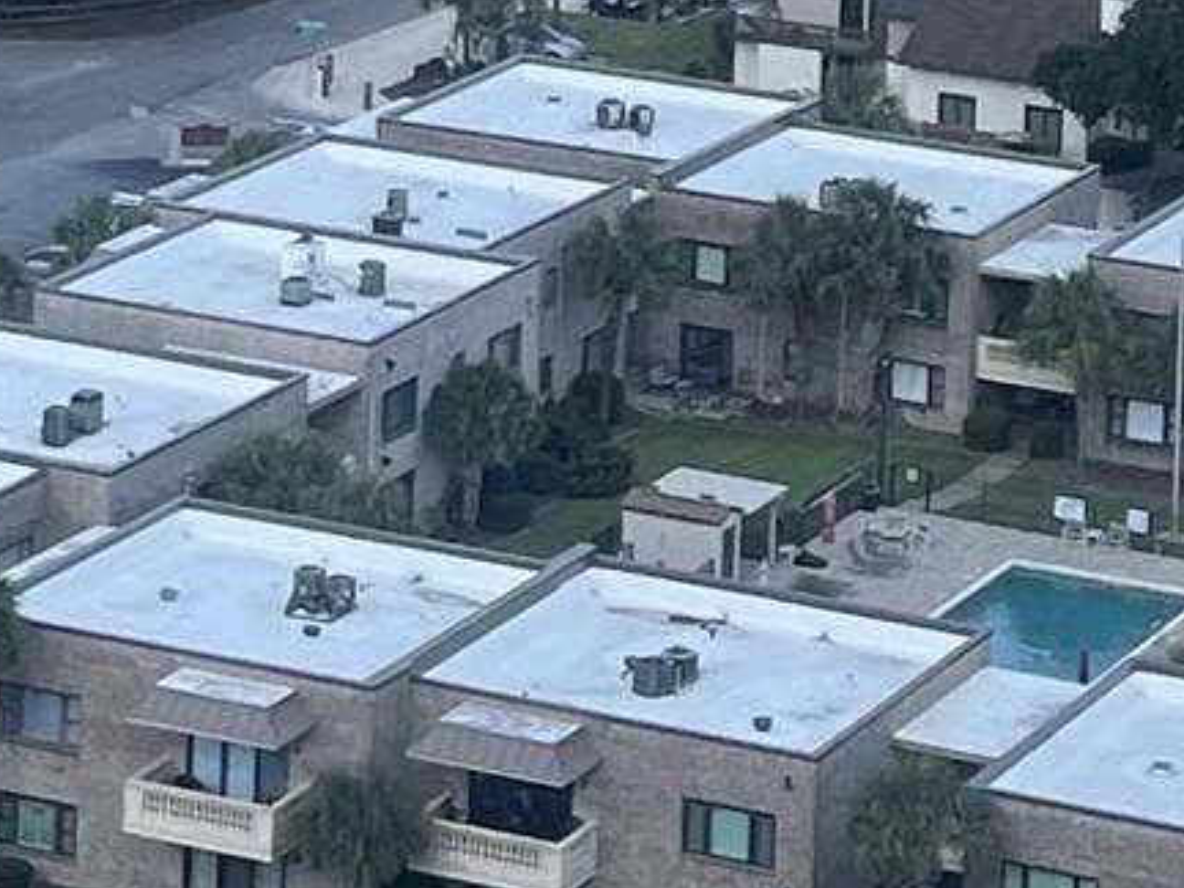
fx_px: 6328
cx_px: 397
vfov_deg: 7.7
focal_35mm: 185
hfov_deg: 10.7
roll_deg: -1.6
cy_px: -770
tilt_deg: -4.2
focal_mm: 5.1
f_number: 1.6
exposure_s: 1/2967
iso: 50
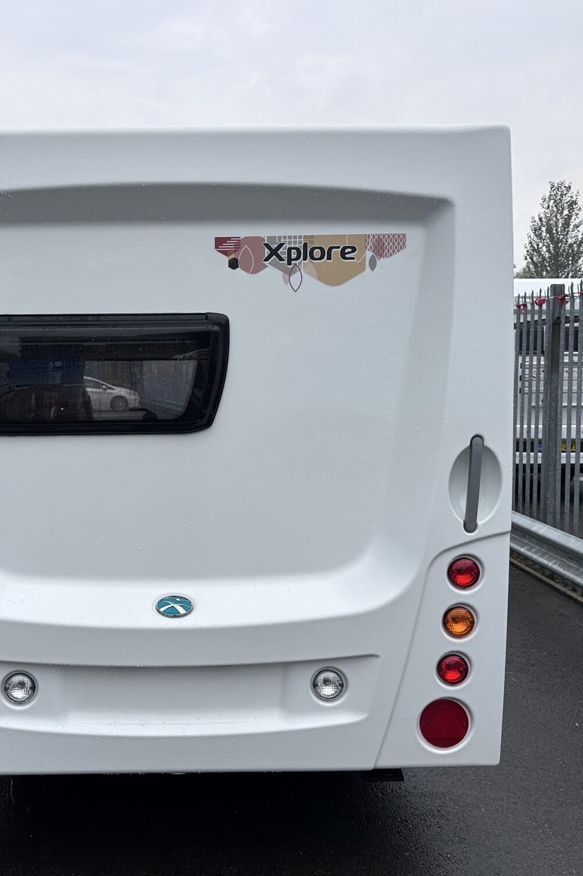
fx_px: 826
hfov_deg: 38.3
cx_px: 181
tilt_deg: -3.5
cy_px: 429
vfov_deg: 55.8
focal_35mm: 34
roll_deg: +1.3
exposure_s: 1/894
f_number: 1.78
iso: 80
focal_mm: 6.86
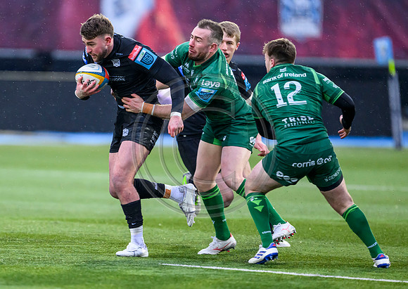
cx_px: 132
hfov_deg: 3.8
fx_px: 6143
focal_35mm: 532
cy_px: 184
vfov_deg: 2.7
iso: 4000
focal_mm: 400
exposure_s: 1/1250
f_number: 2.8
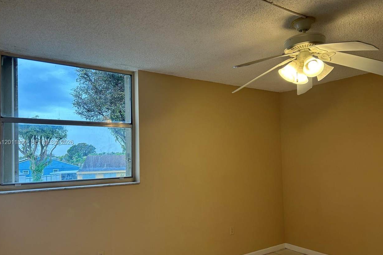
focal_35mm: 28
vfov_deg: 46.3
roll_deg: +1.4
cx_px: 195
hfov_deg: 65.5
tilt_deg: +2.6
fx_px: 298
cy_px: 143
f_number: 1.5
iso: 64
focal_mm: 5.7
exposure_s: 1/120
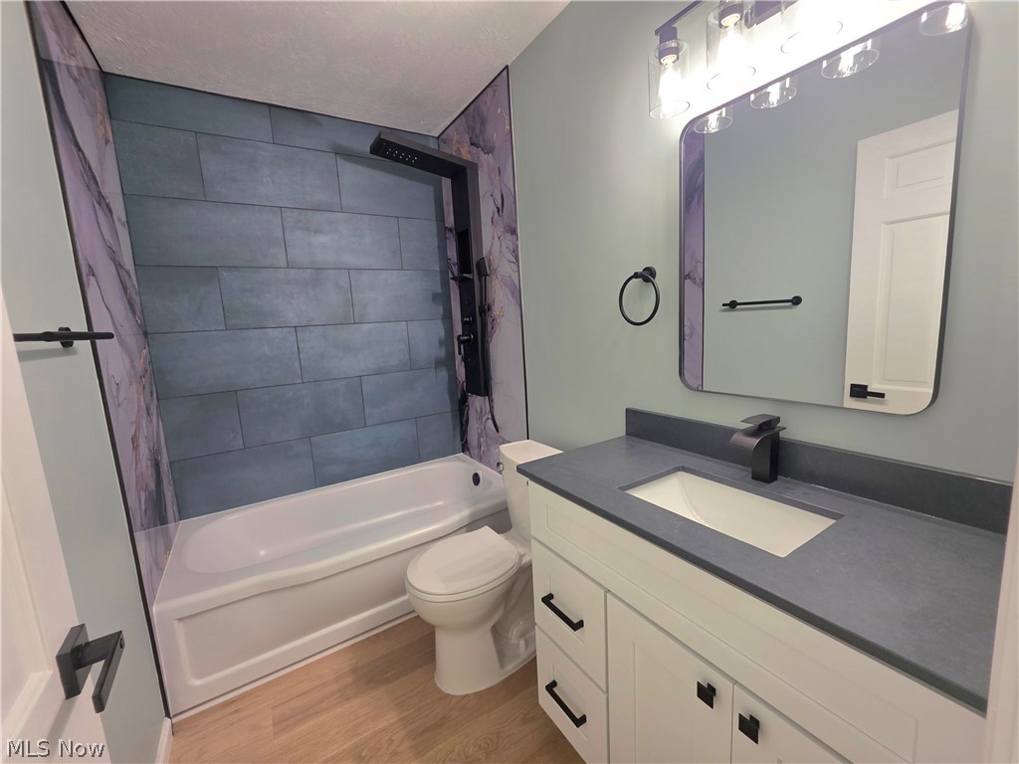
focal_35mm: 13
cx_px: 510
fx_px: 383
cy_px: 382
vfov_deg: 89.9
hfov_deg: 106.2
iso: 160
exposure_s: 1/60.2
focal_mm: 2.2
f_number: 1.9
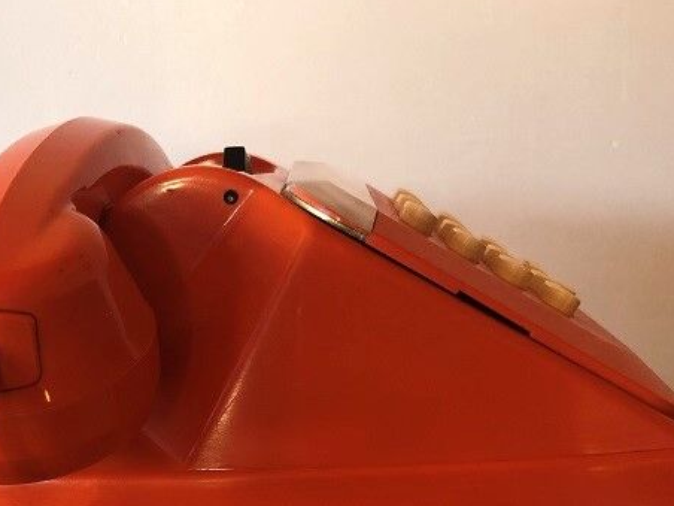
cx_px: 251
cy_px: 413
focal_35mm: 50
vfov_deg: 28.4
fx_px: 974
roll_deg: +2.4
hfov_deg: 37.9
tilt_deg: -15.6
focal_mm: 4
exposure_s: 1/15
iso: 50
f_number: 1.8
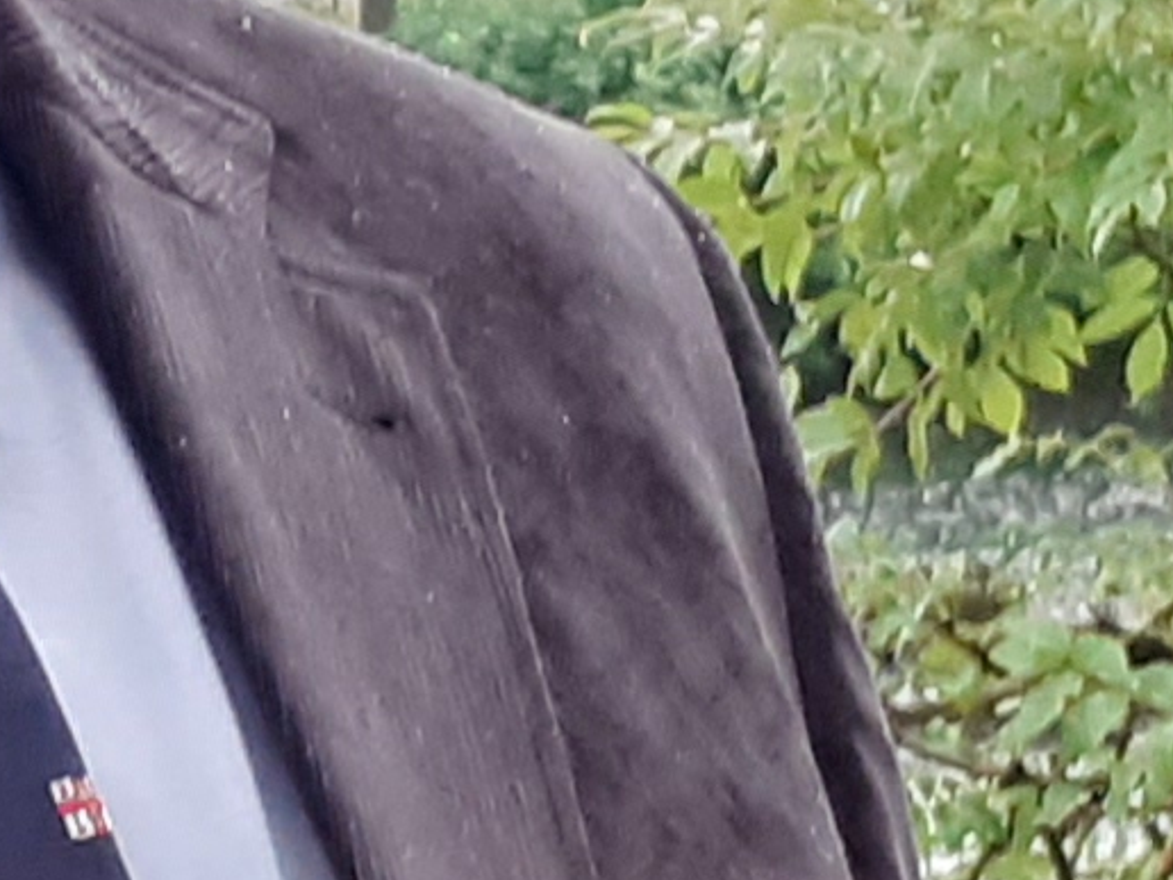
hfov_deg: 9.1
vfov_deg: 6.9
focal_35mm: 216
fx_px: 7319
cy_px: 375
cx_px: 116
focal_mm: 3.6
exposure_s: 1/50
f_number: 1.9
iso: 80
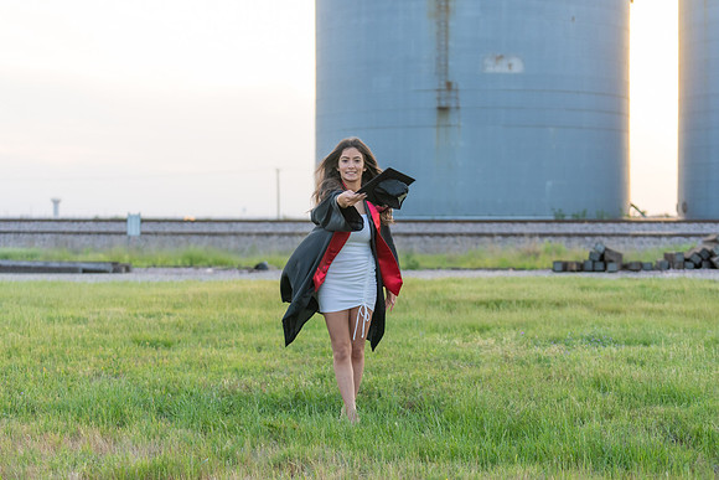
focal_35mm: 73
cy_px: 240
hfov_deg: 27.6
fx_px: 1466
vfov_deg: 18.6
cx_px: 360
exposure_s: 1/1000
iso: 800
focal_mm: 70
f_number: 2.8
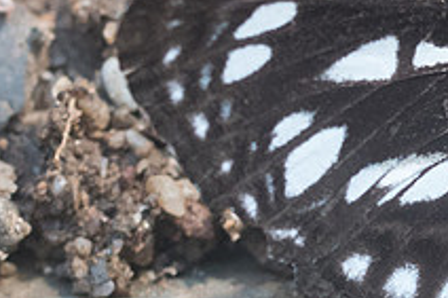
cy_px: 163
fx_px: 15033
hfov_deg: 1.7
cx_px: 590
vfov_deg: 1.1
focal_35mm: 1209
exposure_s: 1/400
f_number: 4
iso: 1000
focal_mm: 150
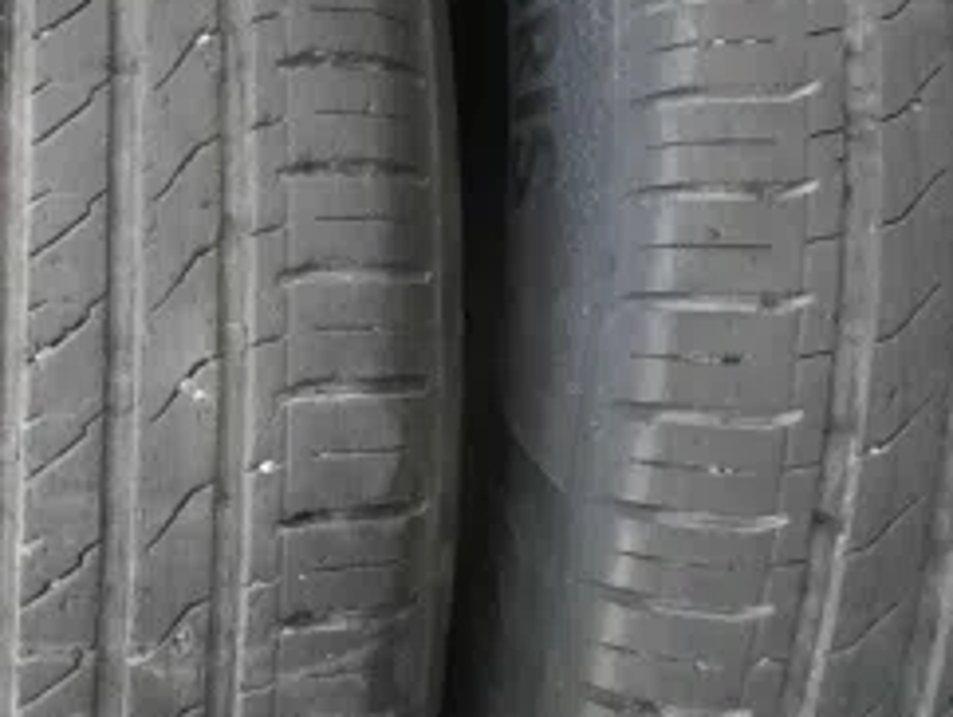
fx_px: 1819
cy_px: 256
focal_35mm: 66
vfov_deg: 22.2
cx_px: -142
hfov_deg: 26.6
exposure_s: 1/20
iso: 1250
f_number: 2
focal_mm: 4.6
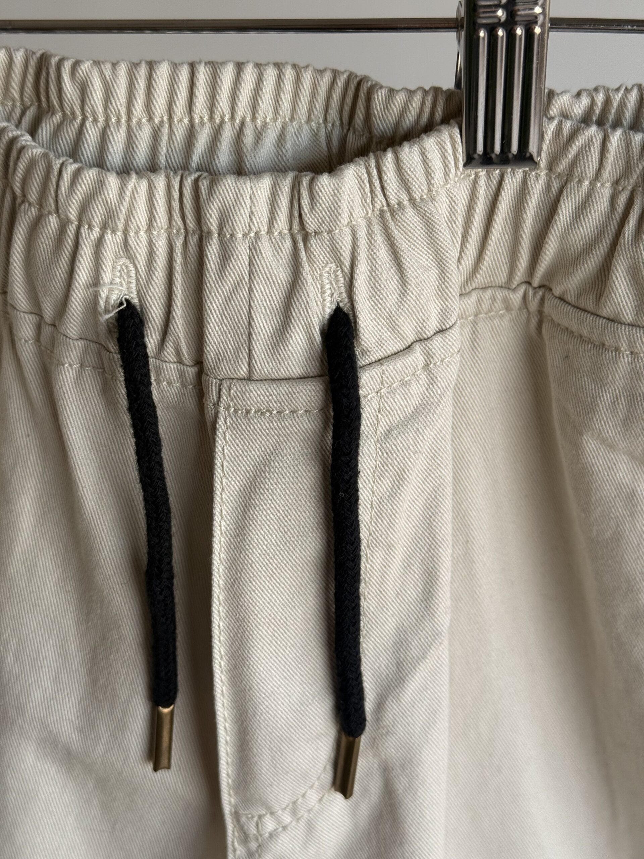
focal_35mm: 48
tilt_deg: -29.8
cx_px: 322
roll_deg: -0.4
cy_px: 430
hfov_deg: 30.3
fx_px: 1191
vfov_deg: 39.7
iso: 80
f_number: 1.78
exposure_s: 1/342
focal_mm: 6.76
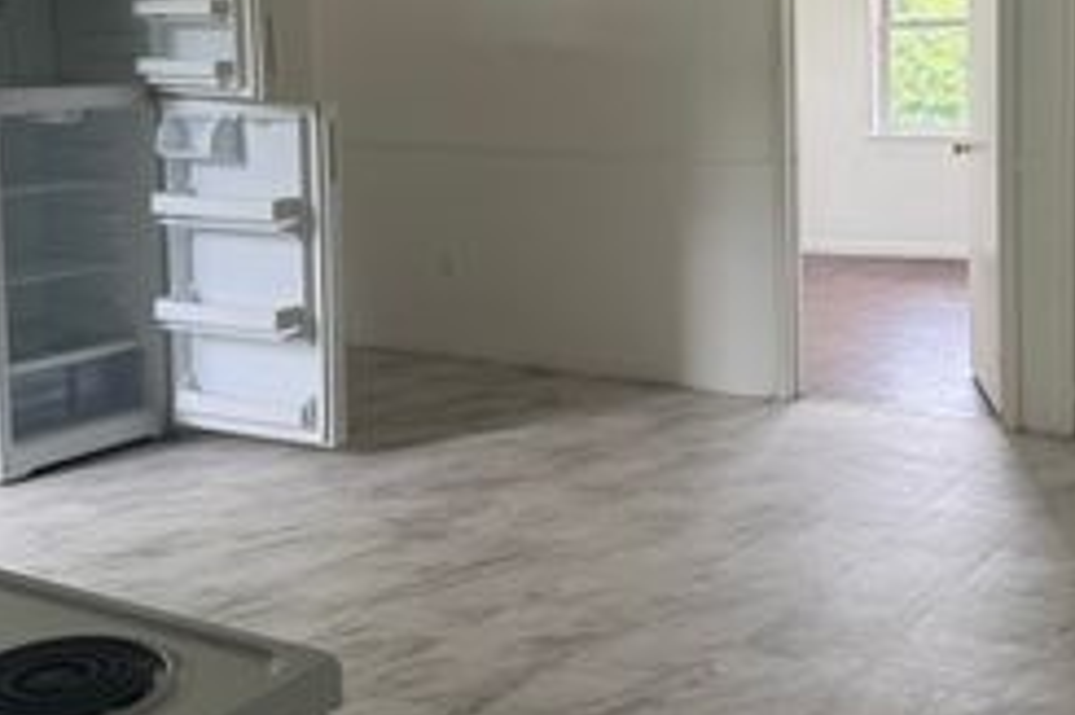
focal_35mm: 51
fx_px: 1522
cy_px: 186
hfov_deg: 38.7
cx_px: 667
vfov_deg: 26.1
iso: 80
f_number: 1.78
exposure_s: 1/121
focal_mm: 6.76
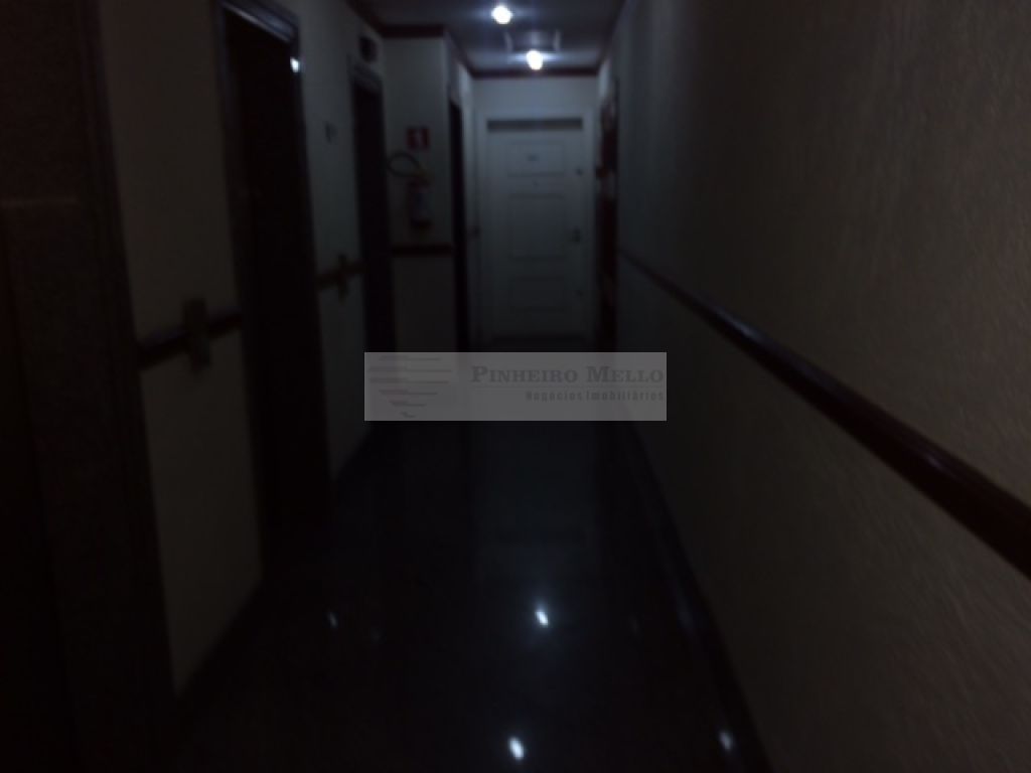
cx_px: 516
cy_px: 386
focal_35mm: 29
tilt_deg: -11.4
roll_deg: -0.1
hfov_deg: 61.7
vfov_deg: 48.2
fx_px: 864
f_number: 2.2
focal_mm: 4.15
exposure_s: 1/21
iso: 32
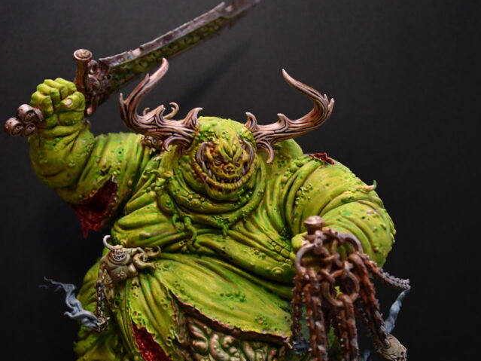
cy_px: 232
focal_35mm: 74
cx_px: 229
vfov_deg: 19.8
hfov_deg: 26.3
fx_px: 1028
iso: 2000
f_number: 4
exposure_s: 1/200
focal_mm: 32
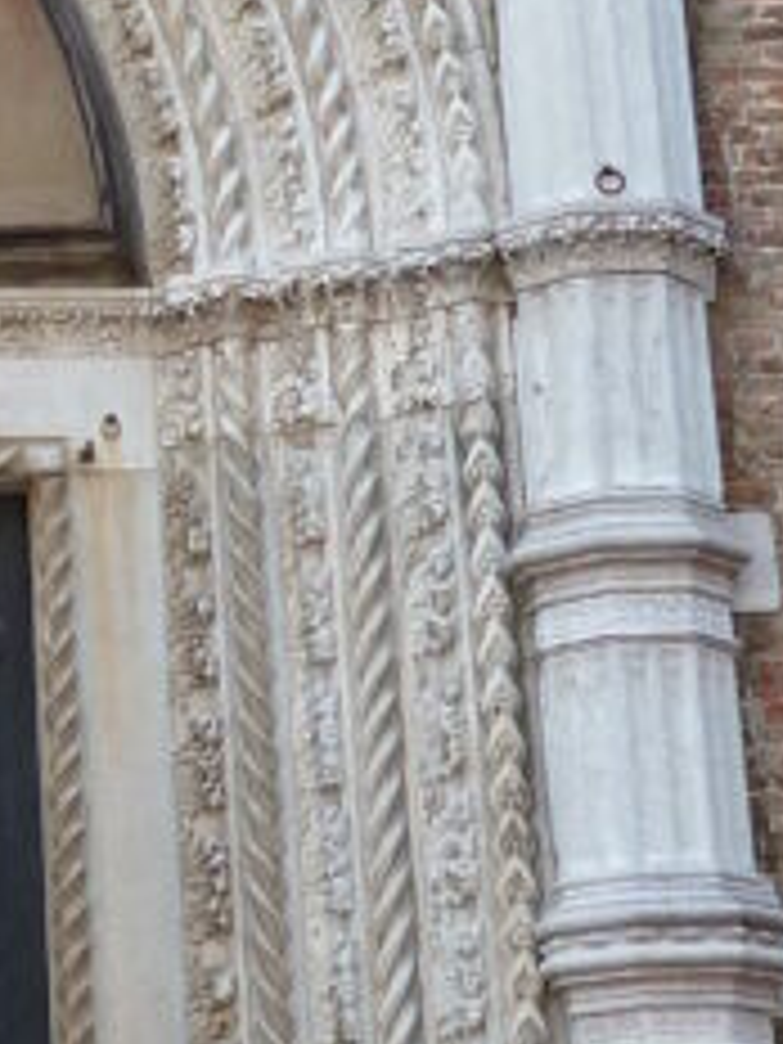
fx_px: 3860
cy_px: 302
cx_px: -382
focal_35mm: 128
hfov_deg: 11.1
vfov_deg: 15.4
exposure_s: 1/125
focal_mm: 4.7
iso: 80
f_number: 4
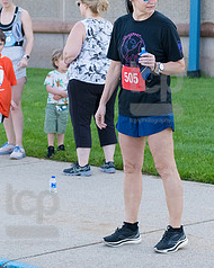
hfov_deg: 9.6
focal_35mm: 160
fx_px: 1268
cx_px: 157
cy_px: 92
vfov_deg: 12.1
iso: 2500
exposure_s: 1/1600
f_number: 5.6
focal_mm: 90
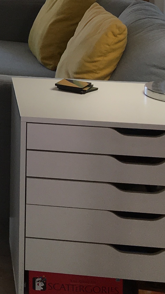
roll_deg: +0.7
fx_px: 895
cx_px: -251
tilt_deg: -4.8
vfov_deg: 17.9
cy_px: -32
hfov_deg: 9.3
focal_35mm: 115
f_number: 2.2
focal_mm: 4.15
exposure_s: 1/40
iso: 25
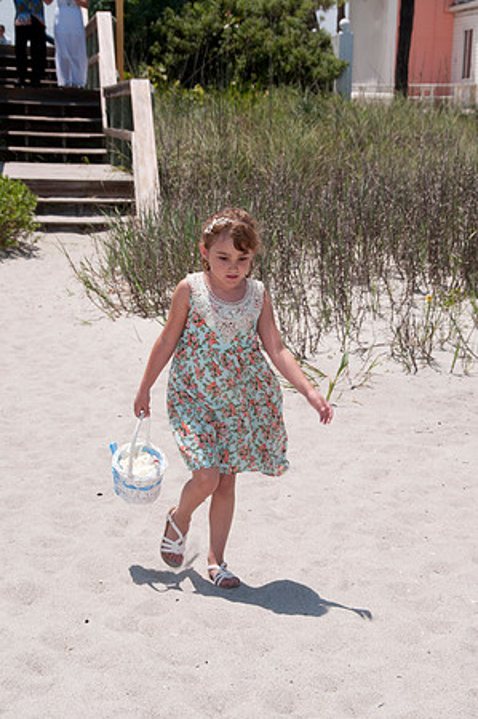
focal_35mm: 84
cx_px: 239
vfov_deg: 24.2
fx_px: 1677
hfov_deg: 16.2
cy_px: 360
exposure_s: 1/250
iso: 100
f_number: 11
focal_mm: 56
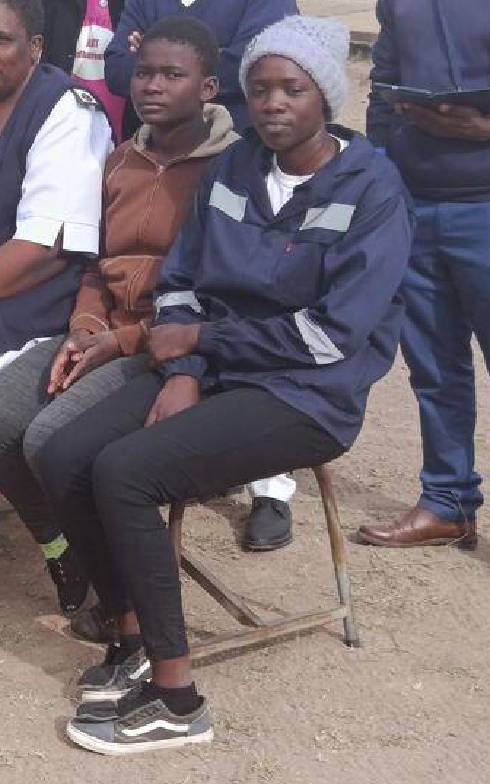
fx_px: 2074
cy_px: 261
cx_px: -311
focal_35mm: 97
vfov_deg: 21.3
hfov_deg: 12.6
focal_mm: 5.24
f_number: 1.7
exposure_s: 1/274
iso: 50
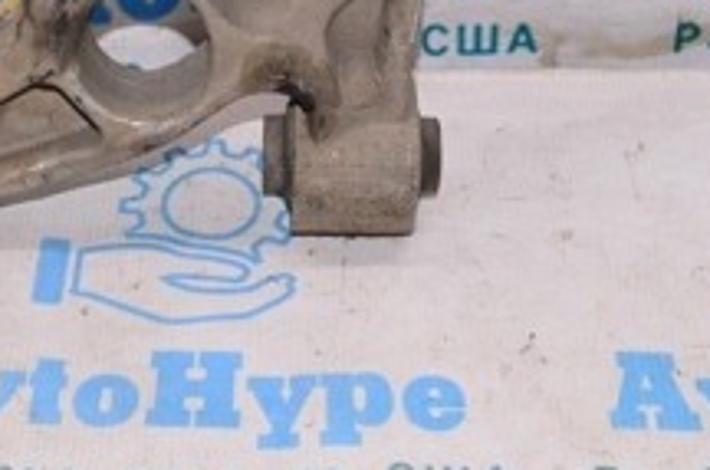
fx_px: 1751
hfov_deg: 22.7
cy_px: -87
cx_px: 181
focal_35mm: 89
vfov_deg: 14.8
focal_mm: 20
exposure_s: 1/200
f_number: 8
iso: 1600
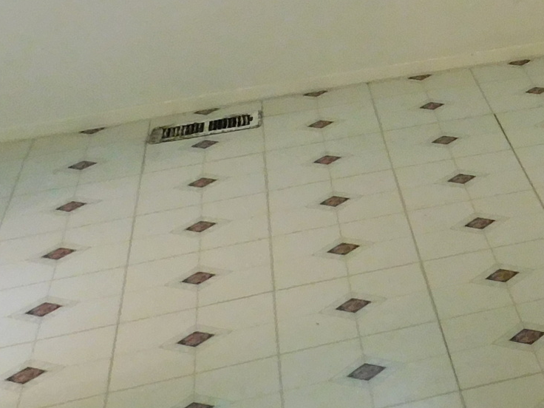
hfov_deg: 17.7
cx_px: 877
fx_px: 1509
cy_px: -125
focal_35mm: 96
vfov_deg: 14.7
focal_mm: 4
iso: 400
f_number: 3
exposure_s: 1/25
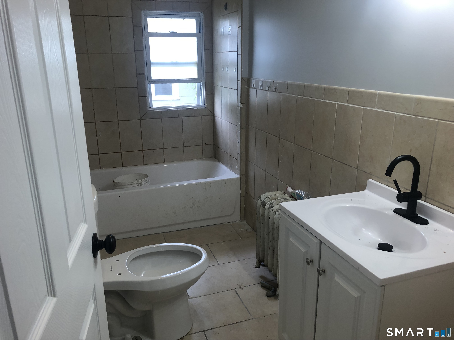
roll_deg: +2.0
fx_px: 367
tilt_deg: -16.6
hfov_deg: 63.4
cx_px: 227
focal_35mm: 28
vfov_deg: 49.7
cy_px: 170
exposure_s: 1/40
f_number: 1.8
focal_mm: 4
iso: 25
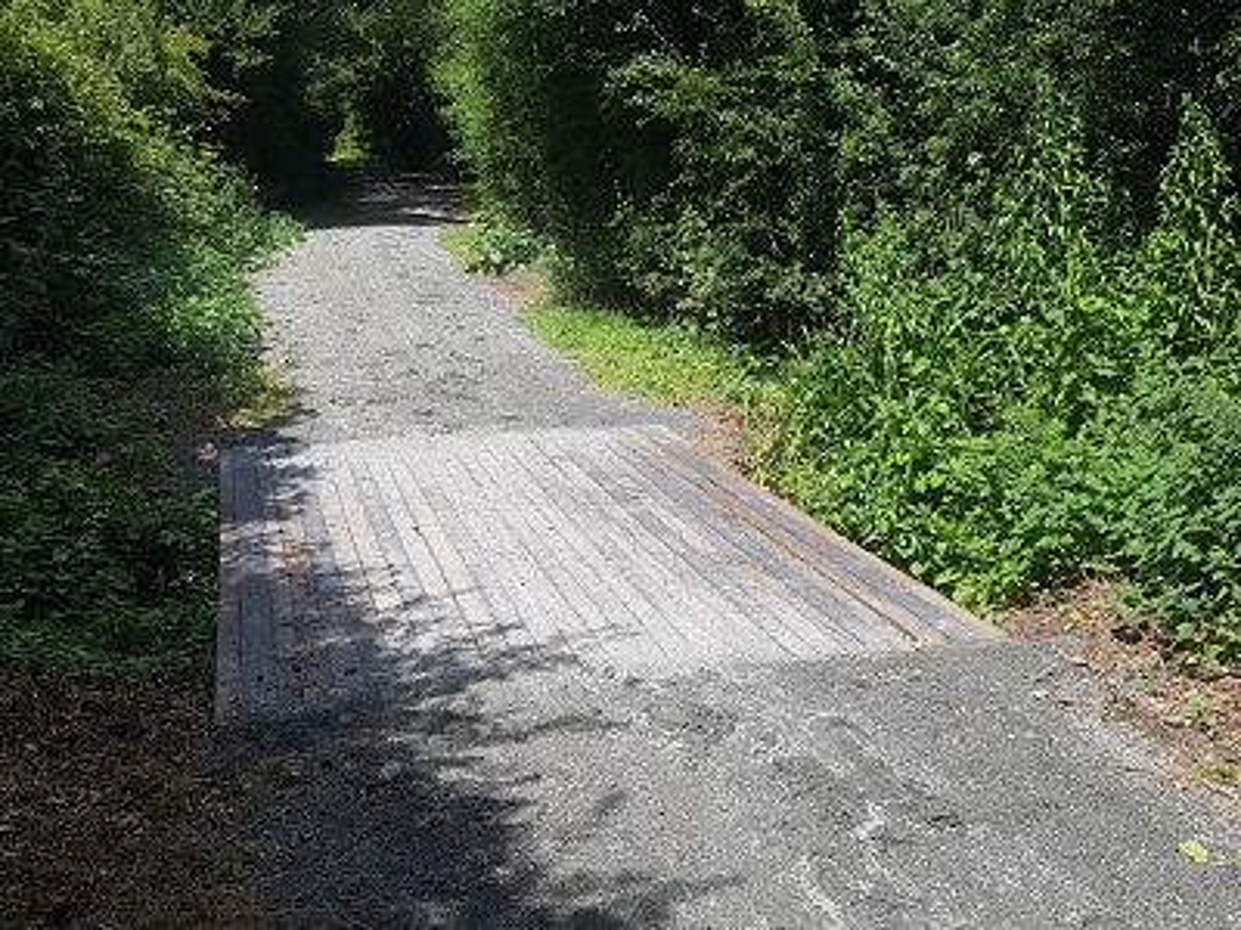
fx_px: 932
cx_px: 620
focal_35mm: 26
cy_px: 465
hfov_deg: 67.3
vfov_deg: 53.1
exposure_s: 1/2036
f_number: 1.7
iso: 50
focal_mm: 4.2
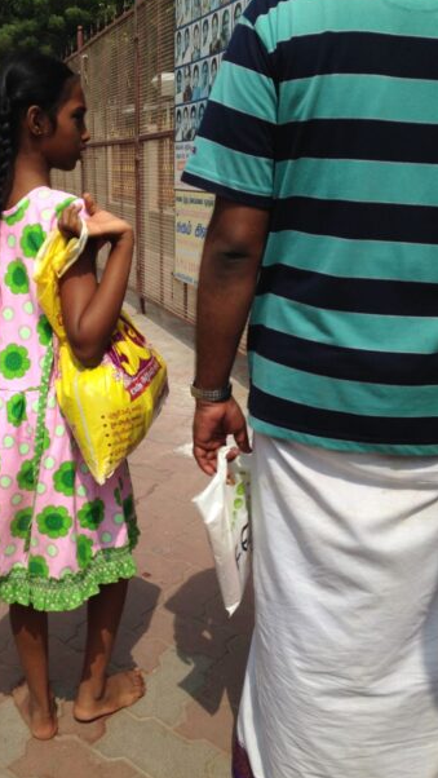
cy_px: 384
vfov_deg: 54.0
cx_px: 143
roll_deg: -0.5
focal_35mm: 37
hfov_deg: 31.7
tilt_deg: -19.4
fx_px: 763
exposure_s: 1/2008
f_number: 2.4
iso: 50
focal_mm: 4.12
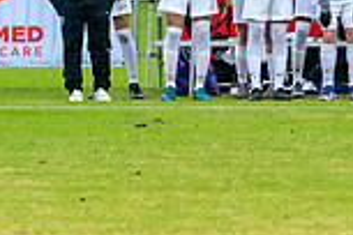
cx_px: 472
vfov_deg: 1.3
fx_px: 10403
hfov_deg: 1.9
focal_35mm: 1061
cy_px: 4
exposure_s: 1/1000
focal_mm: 200
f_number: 5.6
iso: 3200
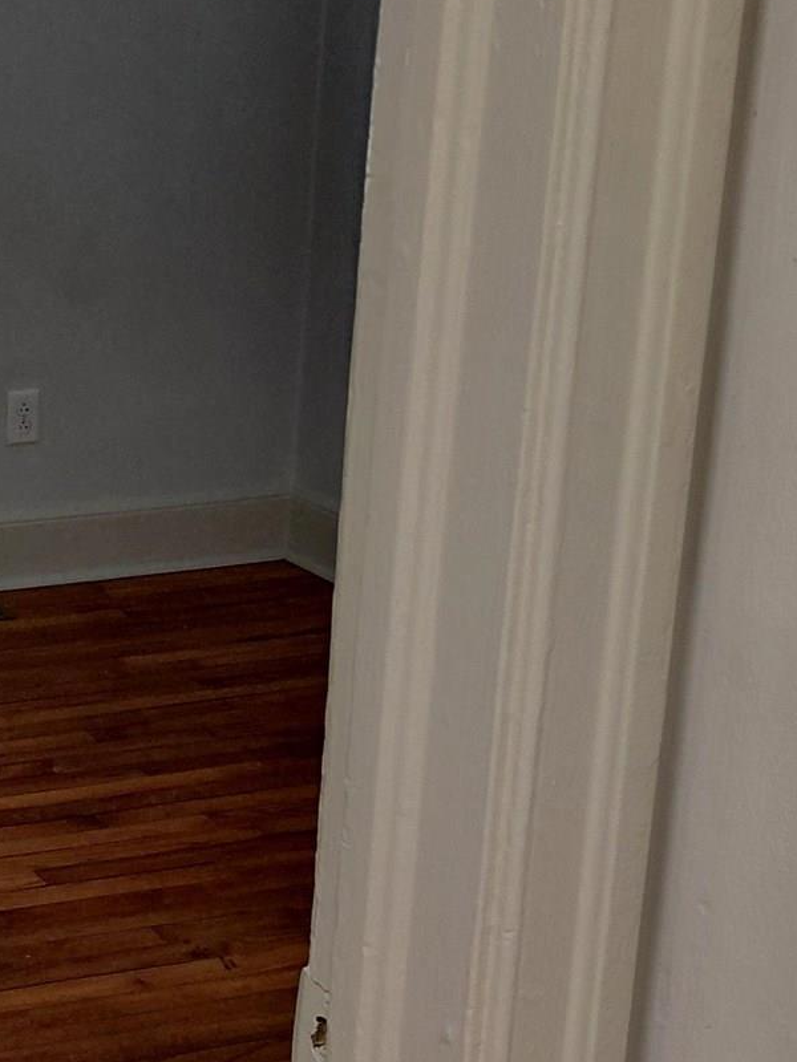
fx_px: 2210
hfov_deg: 19.3
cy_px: 490
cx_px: -157
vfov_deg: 27.0
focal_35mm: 72
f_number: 1.8
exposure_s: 1/60
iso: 160
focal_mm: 4.69
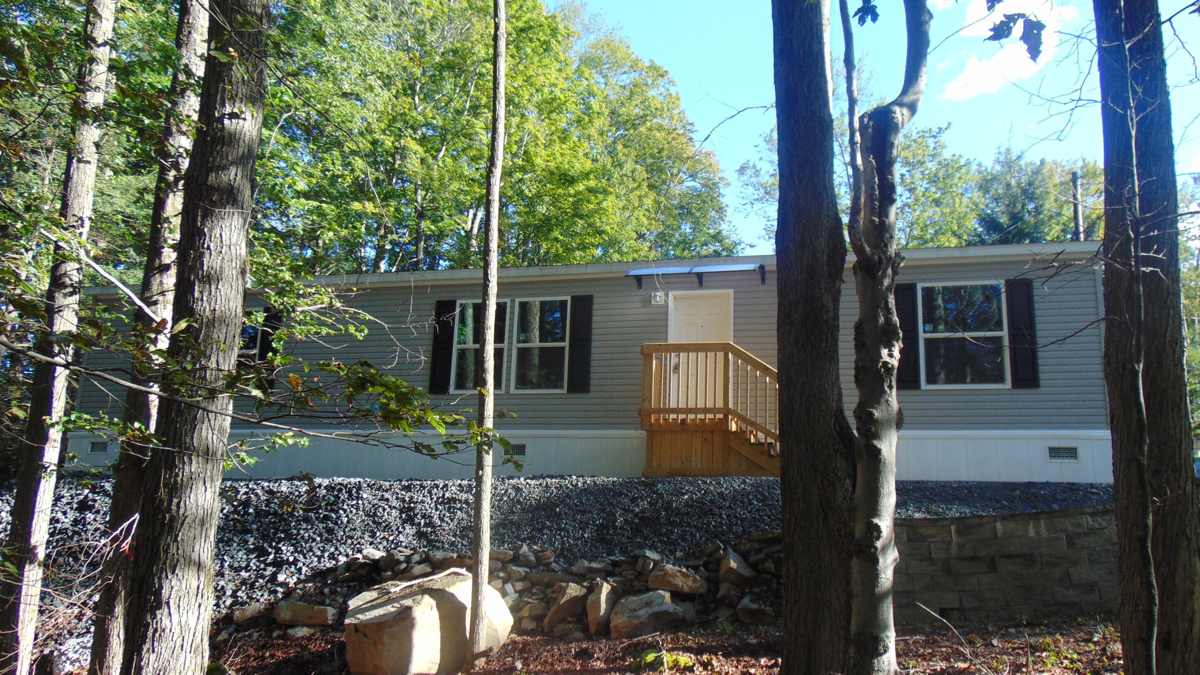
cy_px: 342
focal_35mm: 28
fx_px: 891
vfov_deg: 41.5
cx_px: 614
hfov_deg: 67.9
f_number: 3
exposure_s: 1/200
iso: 80
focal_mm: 4.5
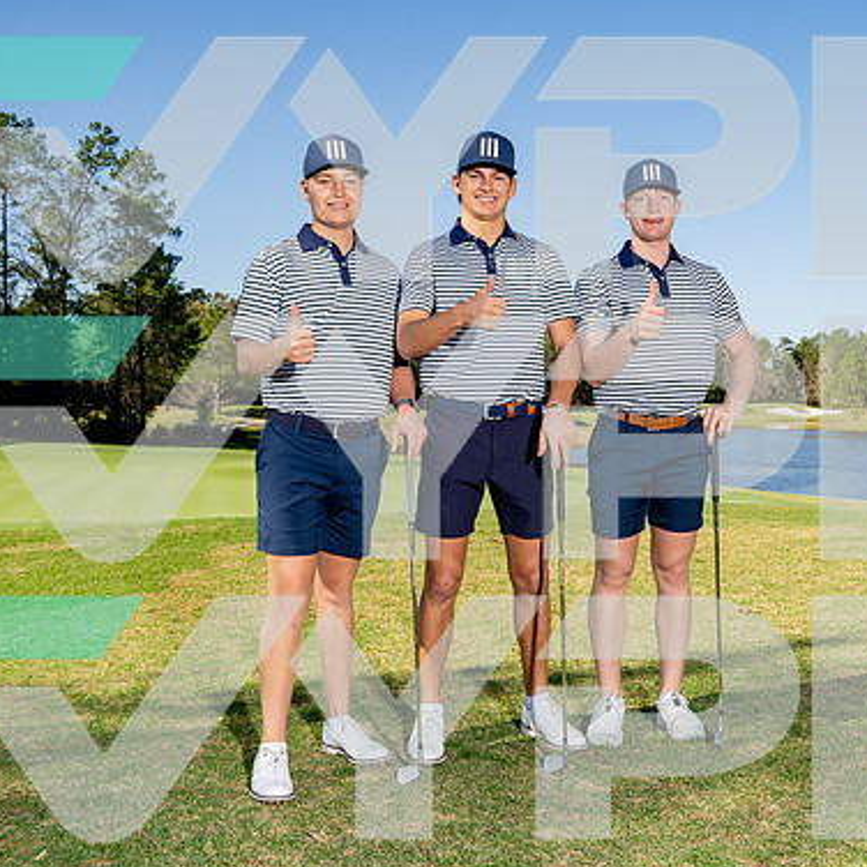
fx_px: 1077
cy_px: 439
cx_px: 498
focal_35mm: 38
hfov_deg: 43.7
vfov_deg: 43.9
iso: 100
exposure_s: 1/250
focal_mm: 29
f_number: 8
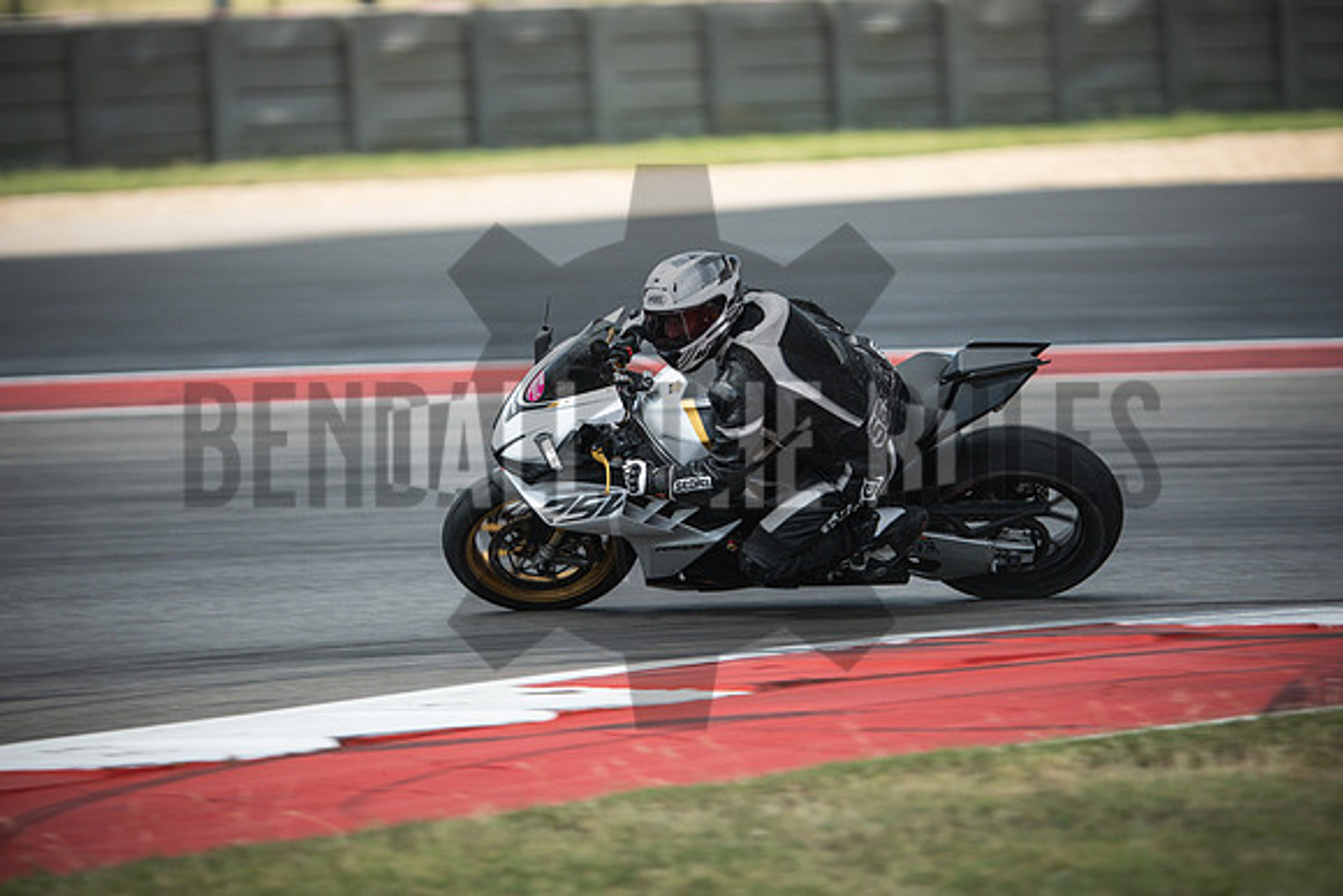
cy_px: 448
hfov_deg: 6.9
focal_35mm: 300
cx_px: 672
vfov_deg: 4.6
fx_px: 11194
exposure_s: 1/320
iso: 800
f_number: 2
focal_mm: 200
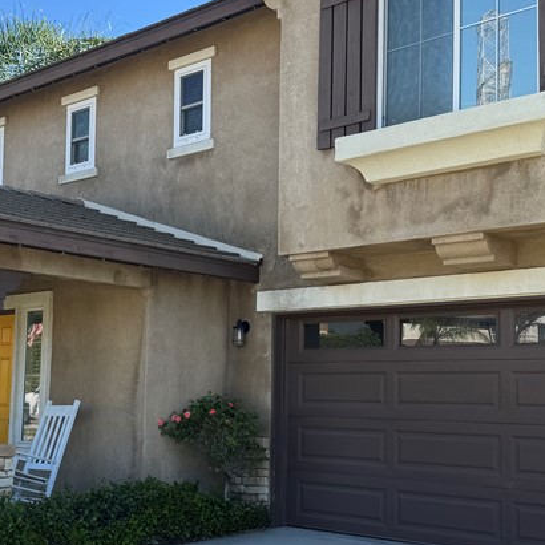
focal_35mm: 53
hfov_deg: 32.2
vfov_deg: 32.2
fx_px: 944
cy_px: 307
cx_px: 243
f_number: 1.78
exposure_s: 1/1637
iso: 80
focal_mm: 6.76
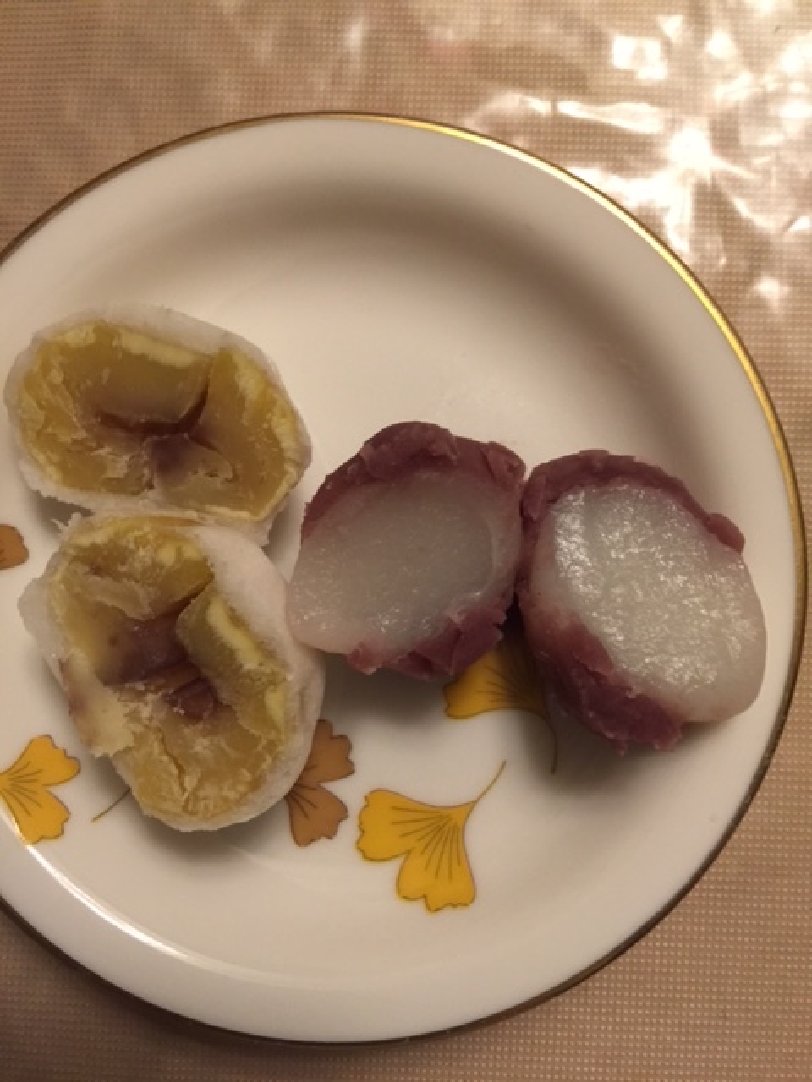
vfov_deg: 61.7
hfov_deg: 48.2
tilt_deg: -85.0
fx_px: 907
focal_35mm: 29
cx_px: 406
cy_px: 541
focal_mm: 4.15
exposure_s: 1/15
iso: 125
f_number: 2.2
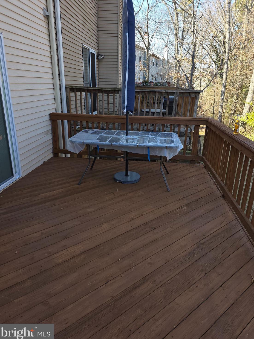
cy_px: 166
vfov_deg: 71.6
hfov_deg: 56.8
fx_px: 235
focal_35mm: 24
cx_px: 129
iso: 12
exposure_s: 1/129
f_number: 1.7
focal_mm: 6.3
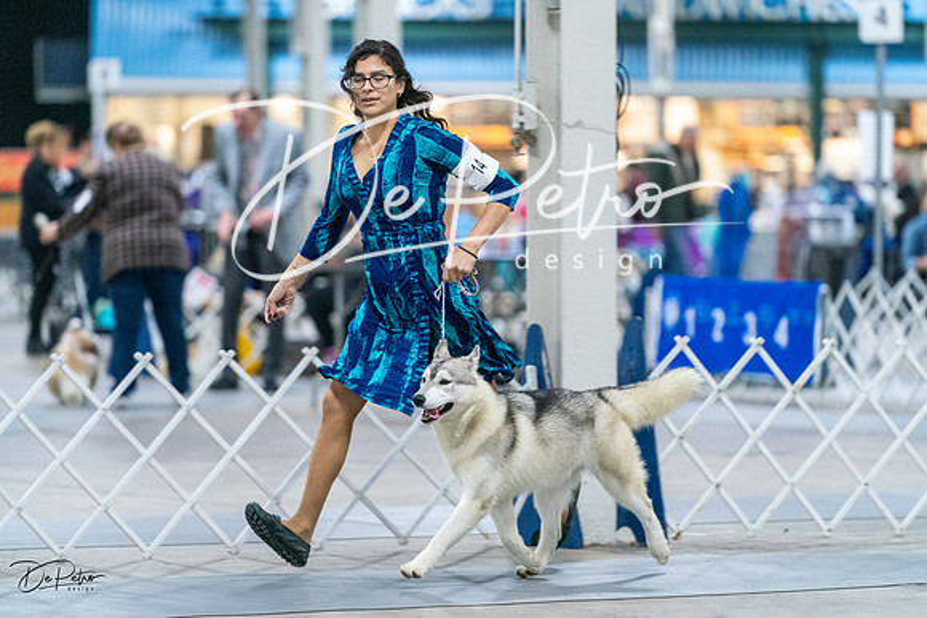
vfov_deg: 7.2
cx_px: 464
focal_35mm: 192
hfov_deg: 10.7
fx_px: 4945
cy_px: 309
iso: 6400
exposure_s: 1/250
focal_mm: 192
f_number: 3.2
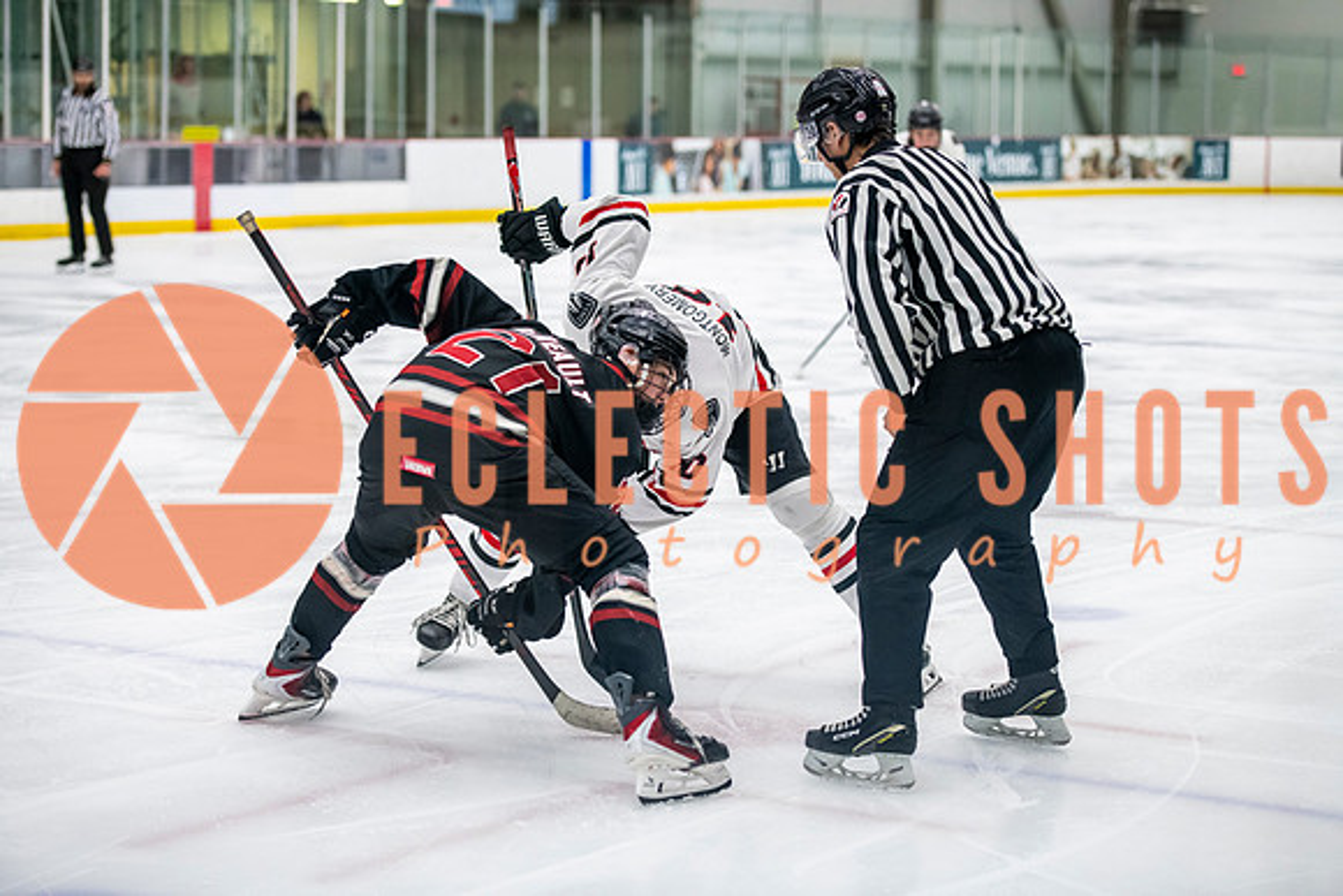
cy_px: 448
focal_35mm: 86
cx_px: 672
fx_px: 3209
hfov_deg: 23.6
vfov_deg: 15.9
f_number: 3.2
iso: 2500
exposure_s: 1/800
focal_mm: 86
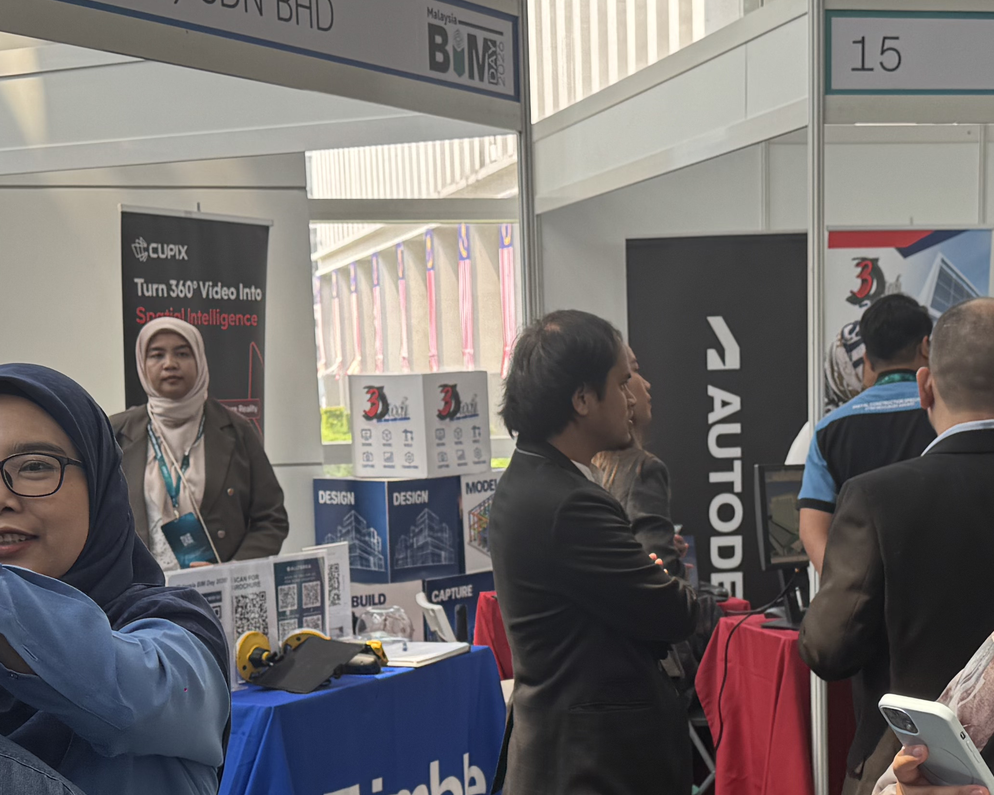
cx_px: 579
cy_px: 697
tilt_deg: -9.9
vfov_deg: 23.0
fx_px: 1912
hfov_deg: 29.1
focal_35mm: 65
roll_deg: +2.1
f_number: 1.78
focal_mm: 6.76
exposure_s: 1/201
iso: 64
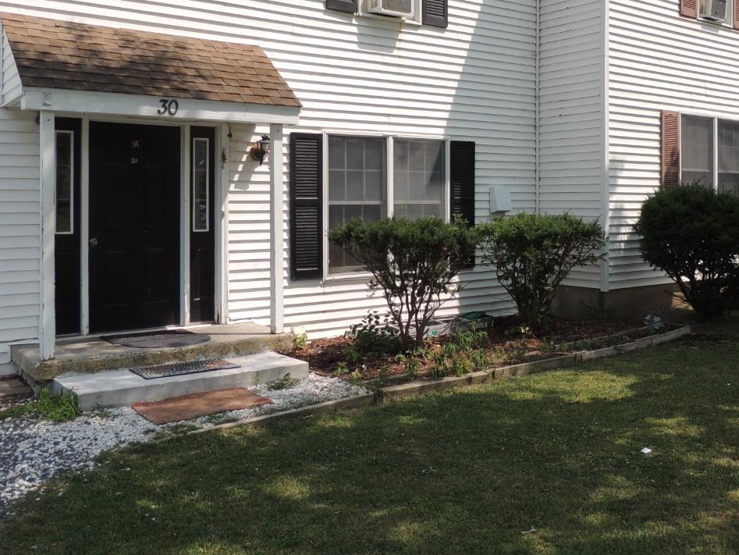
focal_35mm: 38
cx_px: 517
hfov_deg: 47.8
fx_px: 812
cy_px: 193
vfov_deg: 37.4
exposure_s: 1/1000
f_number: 3
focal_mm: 4.3
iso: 100
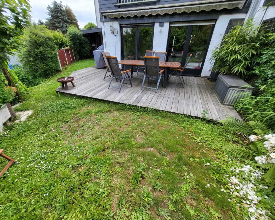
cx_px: 130
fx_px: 114
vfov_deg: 88.0
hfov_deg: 100.6
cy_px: 109
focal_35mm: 14
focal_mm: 1.74
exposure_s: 1/254
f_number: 2.2
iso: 32
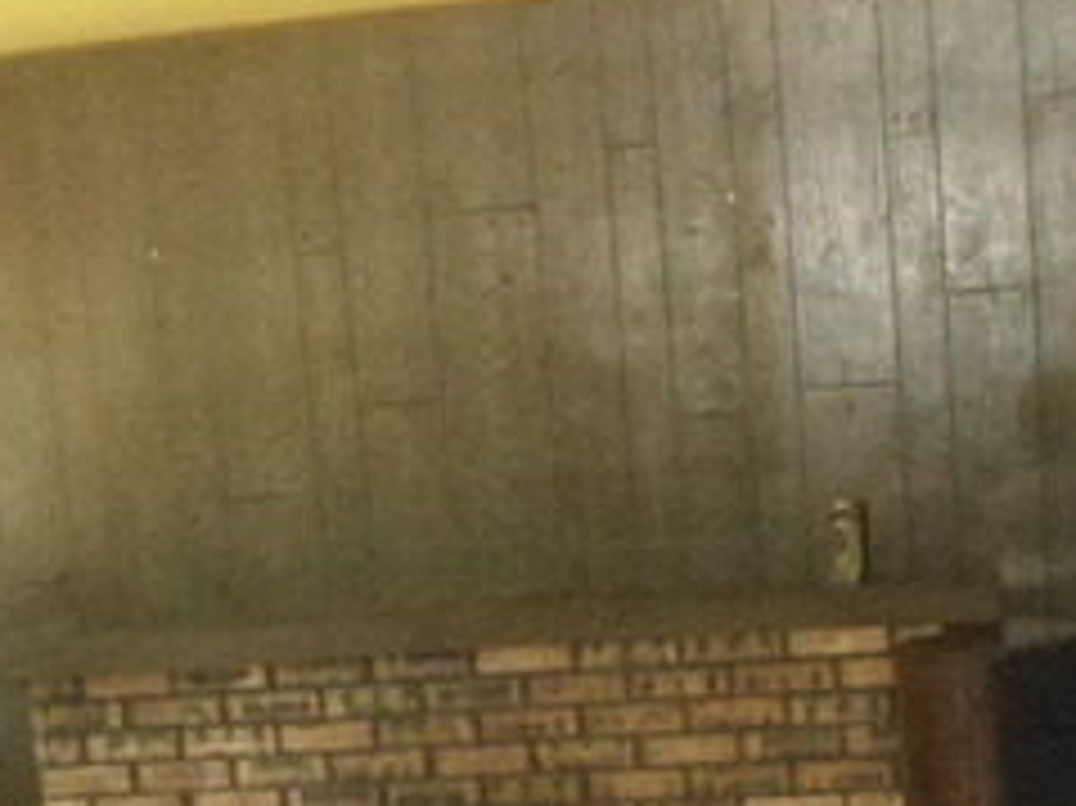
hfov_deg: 16.7
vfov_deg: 12.4
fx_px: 3666
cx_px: 518
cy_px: 797
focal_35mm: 118
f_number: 3.5
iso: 1600
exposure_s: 1/50
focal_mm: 7.9
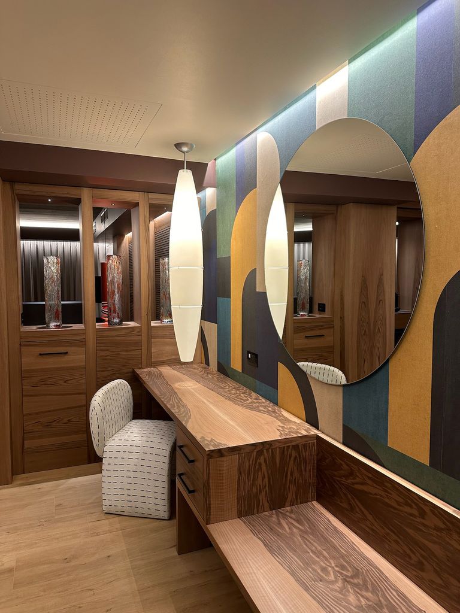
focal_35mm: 24
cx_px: 230
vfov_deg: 71.6
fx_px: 425
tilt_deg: -1.6
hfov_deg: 56.8
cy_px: 306
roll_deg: -1.0
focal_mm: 6.86
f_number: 1.78
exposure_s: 1/100
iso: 200
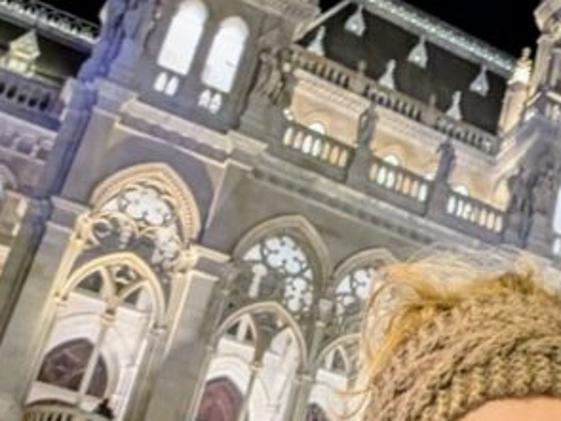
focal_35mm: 73
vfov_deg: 20.0
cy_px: 303
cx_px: 803
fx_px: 1183
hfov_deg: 22.6
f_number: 2.2
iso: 387
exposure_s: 1/16.7
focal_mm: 2.74
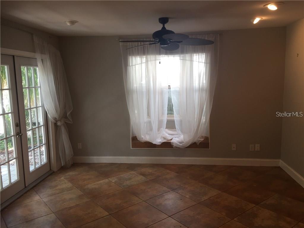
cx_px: 152
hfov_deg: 61.7
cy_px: 114
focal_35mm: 29
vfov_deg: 48.2
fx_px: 255
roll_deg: +0.2
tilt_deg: -8.0
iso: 32
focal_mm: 4.15
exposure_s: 1/40
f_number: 2.2
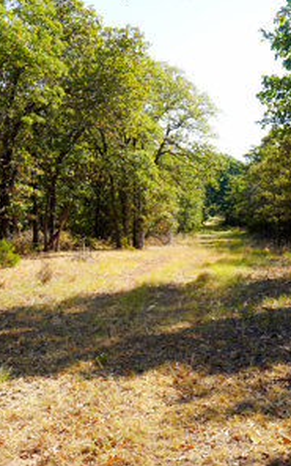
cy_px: 231
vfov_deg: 41.2
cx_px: 171
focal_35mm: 49
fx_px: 619
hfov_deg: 26.4
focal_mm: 21
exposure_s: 1/100
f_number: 6.3
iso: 100
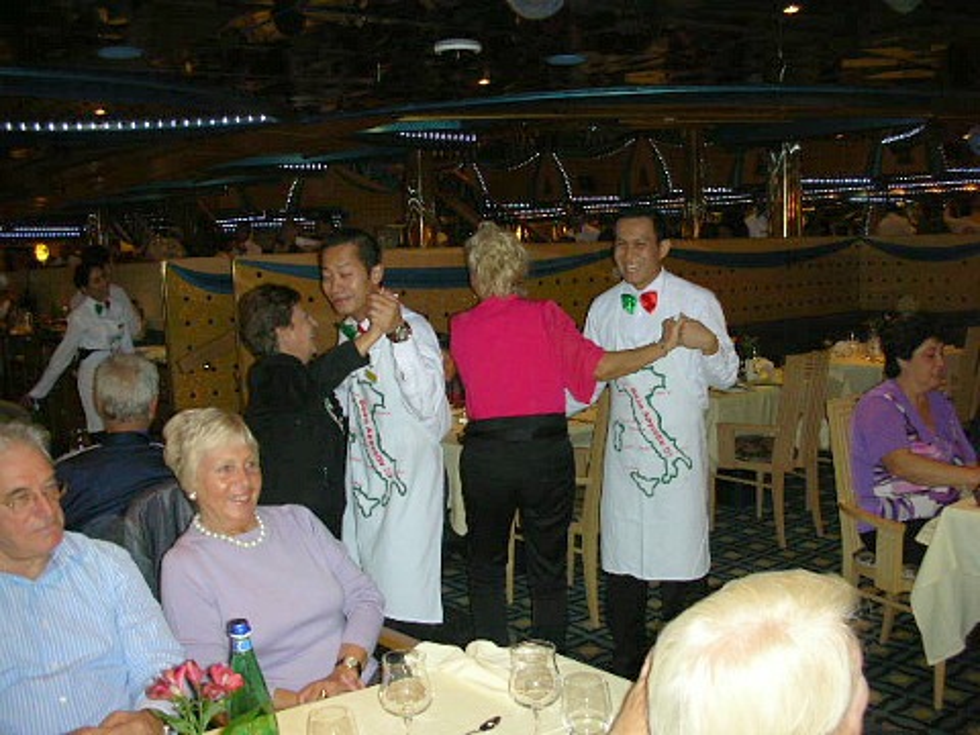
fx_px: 991
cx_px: 490
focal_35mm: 35
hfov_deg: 52.6
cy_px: 368
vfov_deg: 40.7
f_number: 3
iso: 132
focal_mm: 5.8
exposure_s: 1/60.1
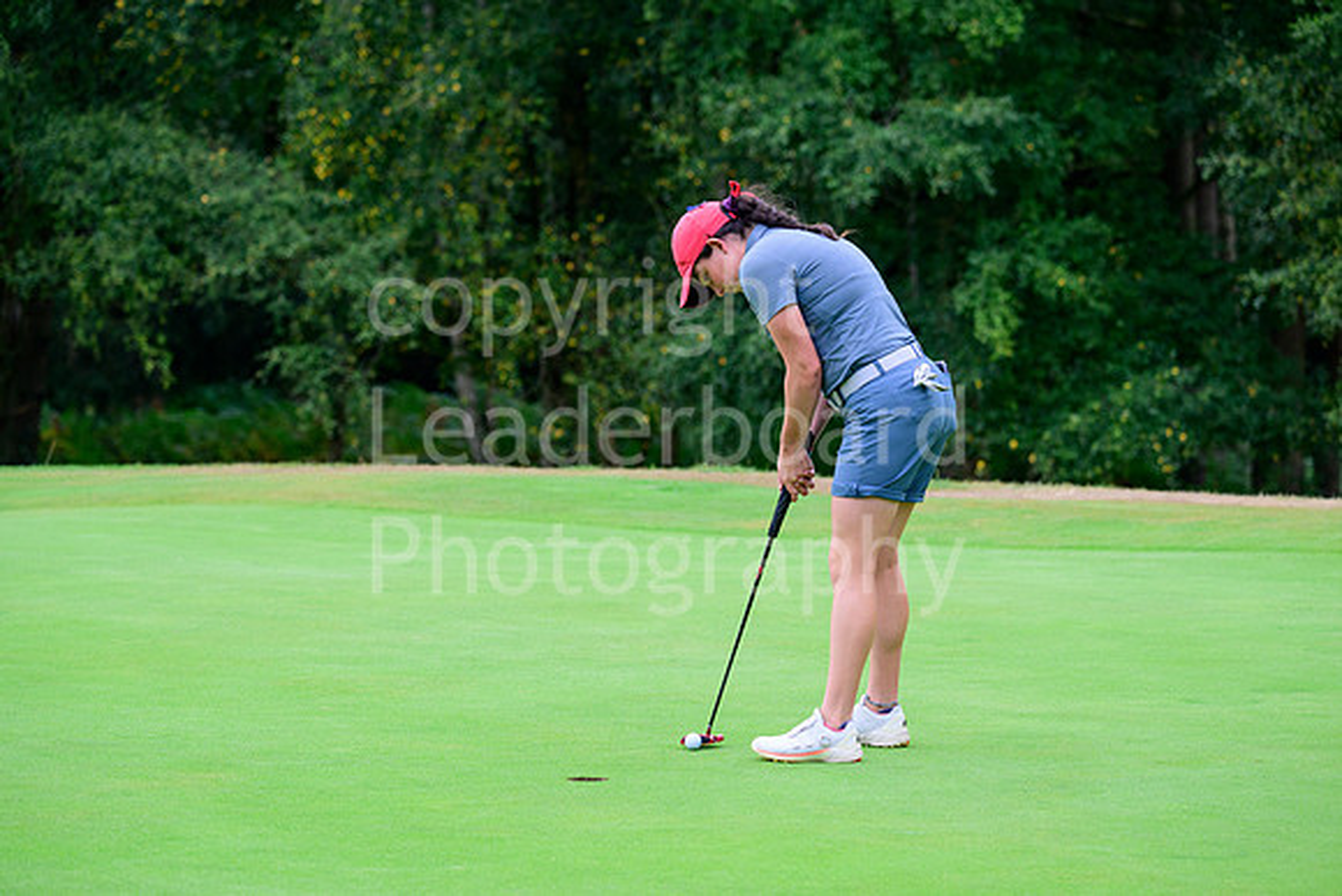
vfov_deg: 8.3
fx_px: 6152
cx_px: 671
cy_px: 448
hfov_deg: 12.4
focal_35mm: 165
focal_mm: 165
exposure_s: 1/1600
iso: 1250
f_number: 5.6
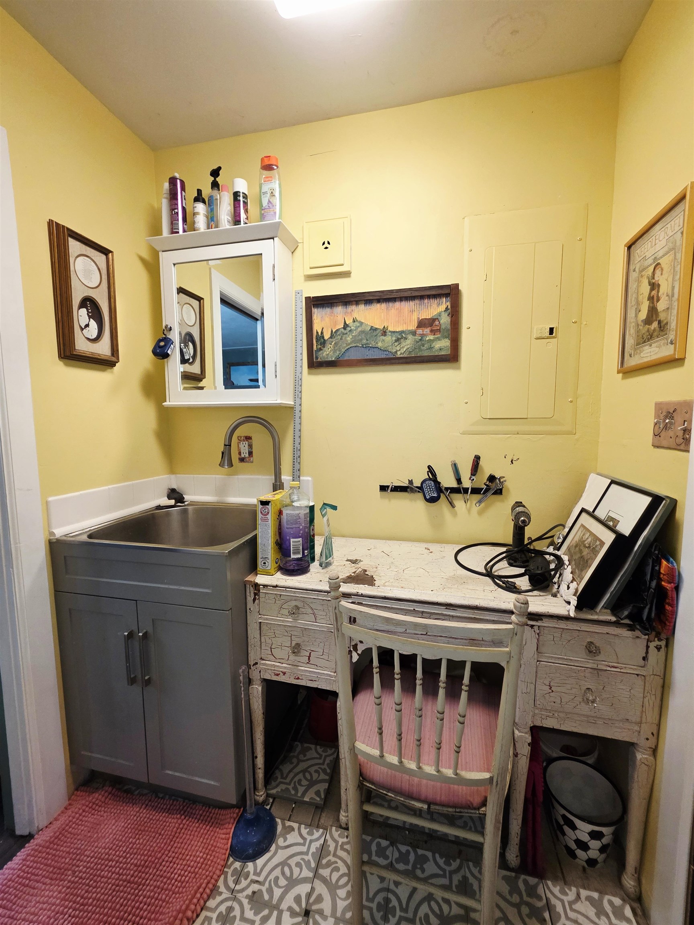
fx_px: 348
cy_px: 462
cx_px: 347
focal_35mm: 13
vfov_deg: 106.2
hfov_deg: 89.9
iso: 250
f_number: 1.9
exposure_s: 1/120
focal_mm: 2.2
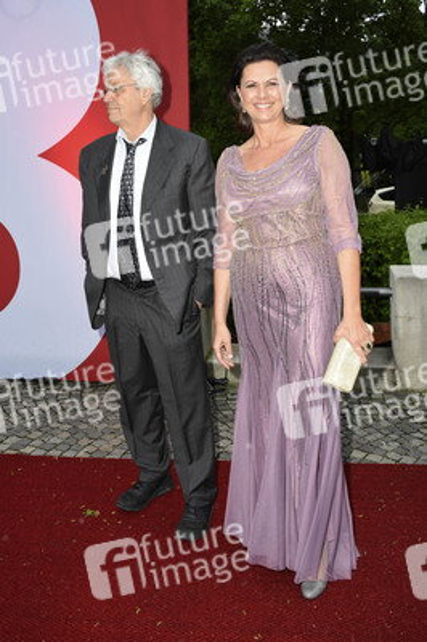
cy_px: 321
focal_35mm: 30
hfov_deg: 43.5
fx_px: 535
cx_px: 214
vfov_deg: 62.0
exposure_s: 1/60
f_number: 5.6
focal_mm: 20
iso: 400
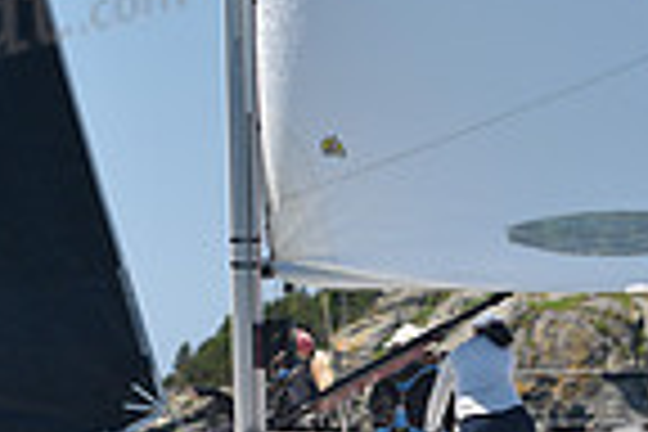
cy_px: 227
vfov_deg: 2.9
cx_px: 423
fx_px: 8675
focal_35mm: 482
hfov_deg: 4.3
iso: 200
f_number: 3.5
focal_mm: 120
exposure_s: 1/1000
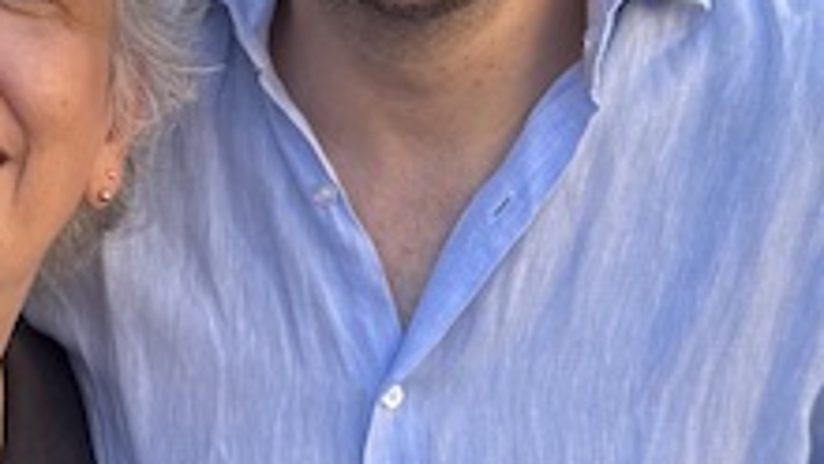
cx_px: 150
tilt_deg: -18.6
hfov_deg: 22.1
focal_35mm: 95
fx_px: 2077
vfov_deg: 12.3
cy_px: 640
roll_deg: -4.1
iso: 80
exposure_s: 1/414
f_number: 1.78
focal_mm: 6.76
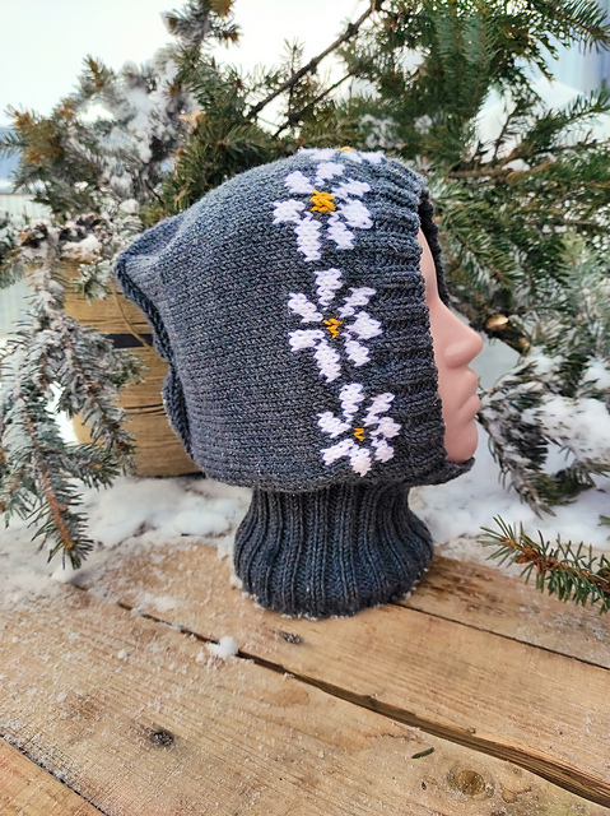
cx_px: 305
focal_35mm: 25
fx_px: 588
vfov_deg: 69.4
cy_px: 408
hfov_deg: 54.8
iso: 100
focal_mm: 5.43
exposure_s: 1/903
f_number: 1.89
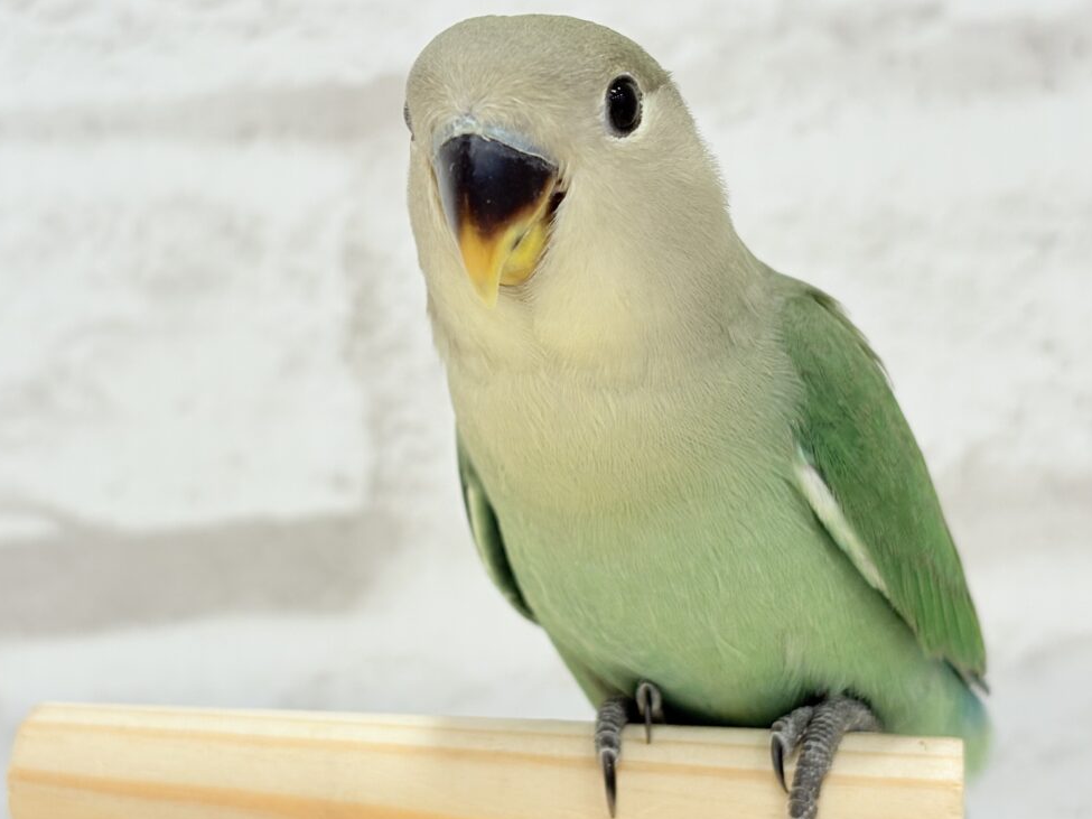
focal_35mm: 64
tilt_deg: +0.5
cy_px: 324
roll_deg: +4.4
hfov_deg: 30.3
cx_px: 532
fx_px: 2019
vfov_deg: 22.9
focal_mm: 5.96
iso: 32
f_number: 1.6
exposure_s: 1/50
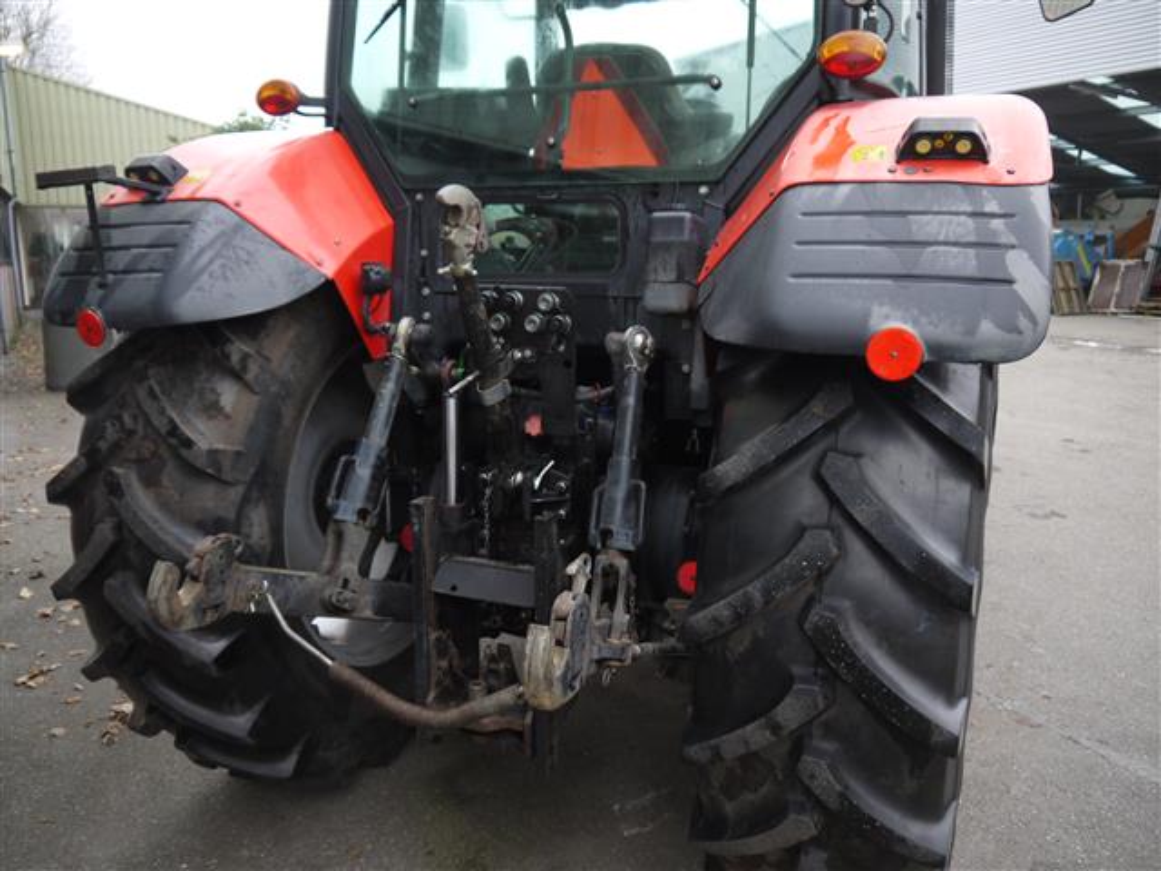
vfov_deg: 49.7
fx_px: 939
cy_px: 436
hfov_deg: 63.4
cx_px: 580
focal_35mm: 28
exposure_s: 1/60
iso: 250
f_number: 3.5
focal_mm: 14
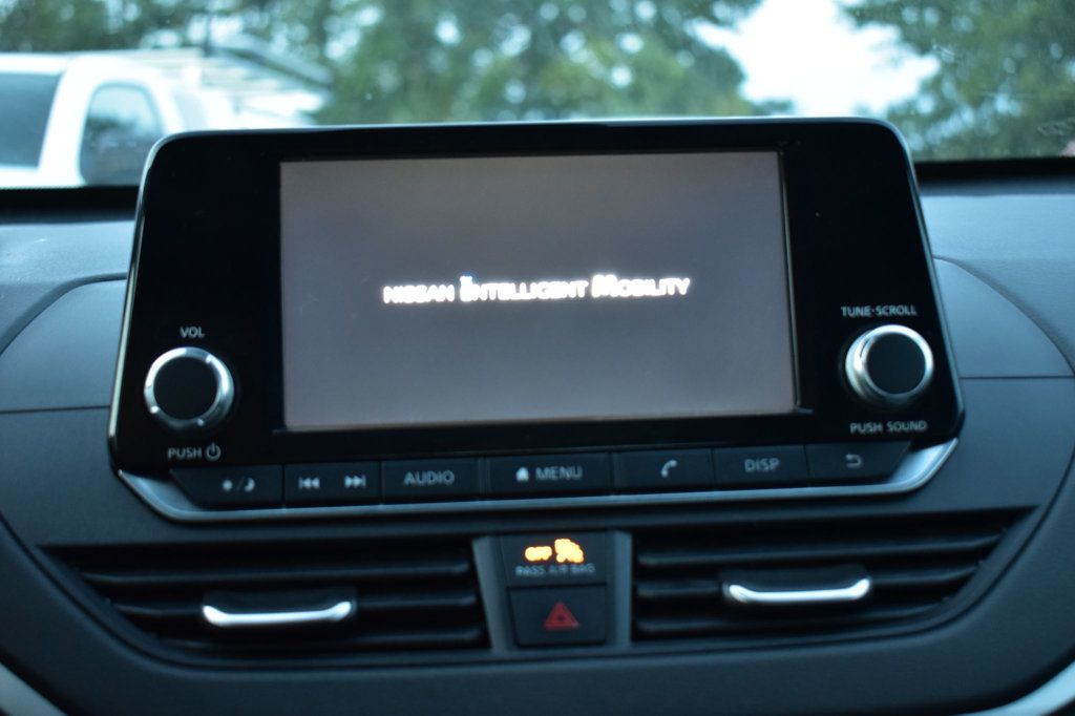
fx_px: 1433
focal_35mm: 48
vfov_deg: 28.1
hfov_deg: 41.1
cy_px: 358
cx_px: 538
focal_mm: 32
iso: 1600
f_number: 4.5
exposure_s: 1/8
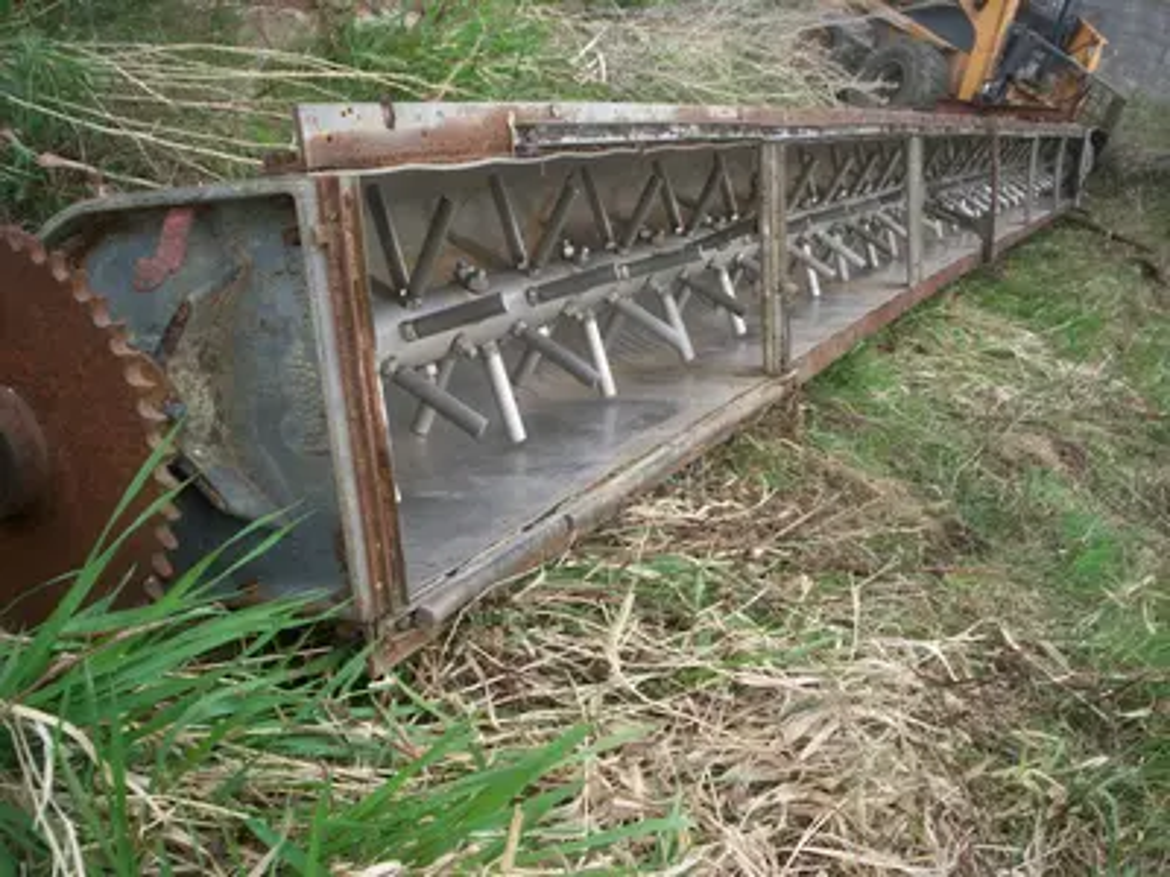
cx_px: 585
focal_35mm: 36
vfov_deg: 39.7
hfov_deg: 51.4
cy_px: 438
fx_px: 1217
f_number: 4.5
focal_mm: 5.9
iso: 100
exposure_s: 1/93
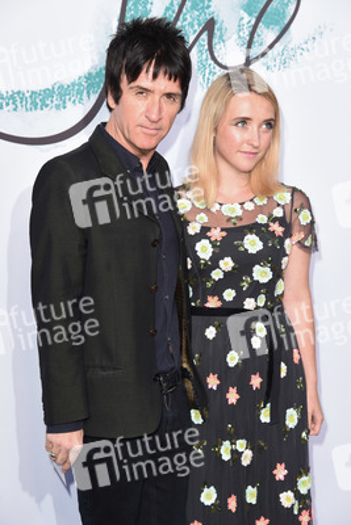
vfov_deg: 23.6
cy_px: 262
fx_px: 1257
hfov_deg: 15.9
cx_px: 176
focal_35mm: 86
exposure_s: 1/250
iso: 800
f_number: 5.6
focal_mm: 86
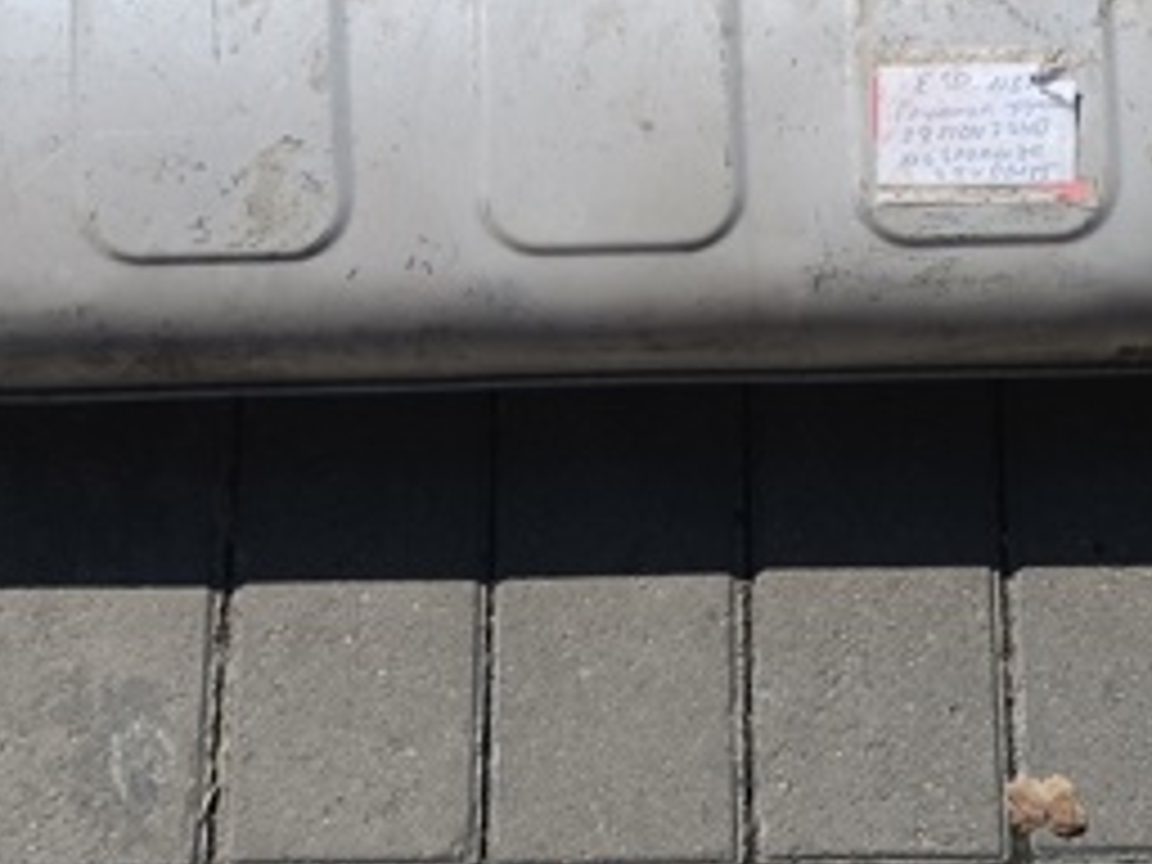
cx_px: 770
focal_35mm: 60
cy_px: 268
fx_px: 1997
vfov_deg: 24.3
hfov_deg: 31.9
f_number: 1.65
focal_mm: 6.14
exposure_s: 1/671
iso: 50
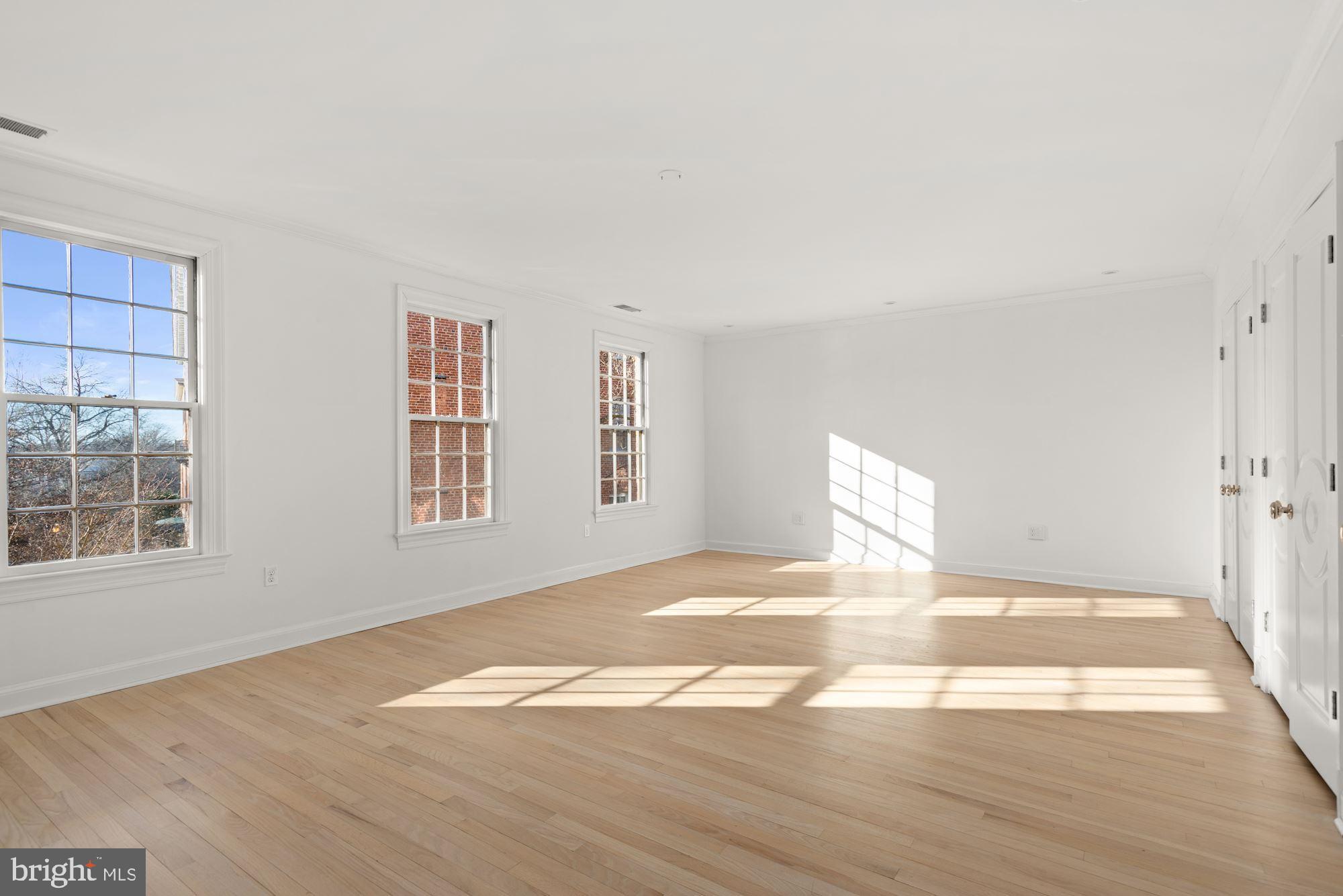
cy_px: 448
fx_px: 634
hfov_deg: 93.3
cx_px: 672
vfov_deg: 70.5
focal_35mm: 17
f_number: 8
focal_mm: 17
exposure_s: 1/50
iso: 250
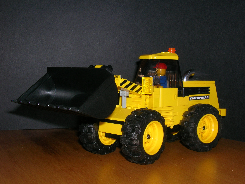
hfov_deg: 41.2
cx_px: 122
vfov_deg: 31.5
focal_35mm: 46
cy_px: 92
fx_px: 326
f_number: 5.4
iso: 50
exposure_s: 1/60.1
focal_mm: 7.7
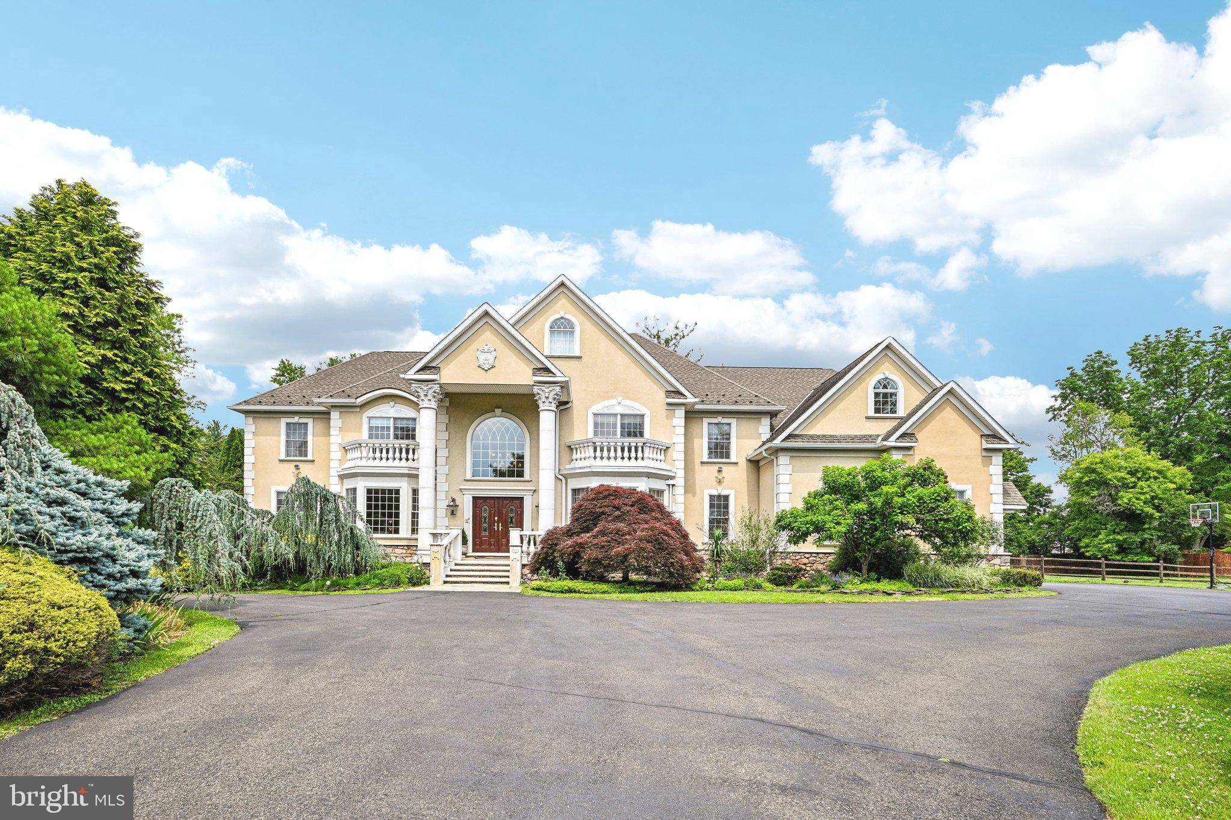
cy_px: 410
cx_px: 616
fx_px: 598
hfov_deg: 91.6
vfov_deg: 68.9
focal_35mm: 18
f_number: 8
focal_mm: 17.5
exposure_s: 1/1000
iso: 800
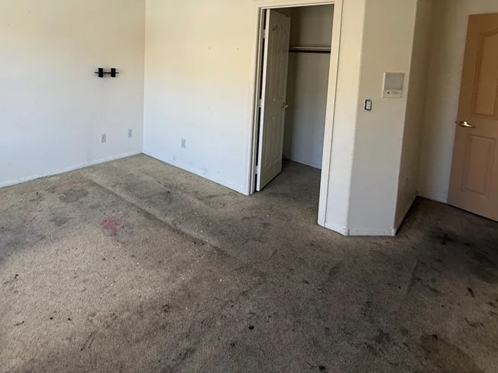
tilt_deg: -3.5
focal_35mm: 22
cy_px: 83
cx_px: 195
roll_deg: -3.5
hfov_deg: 75.4
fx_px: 317
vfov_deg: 57.3
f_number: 2.2
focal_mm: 2.22
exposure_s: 1/99
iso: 160
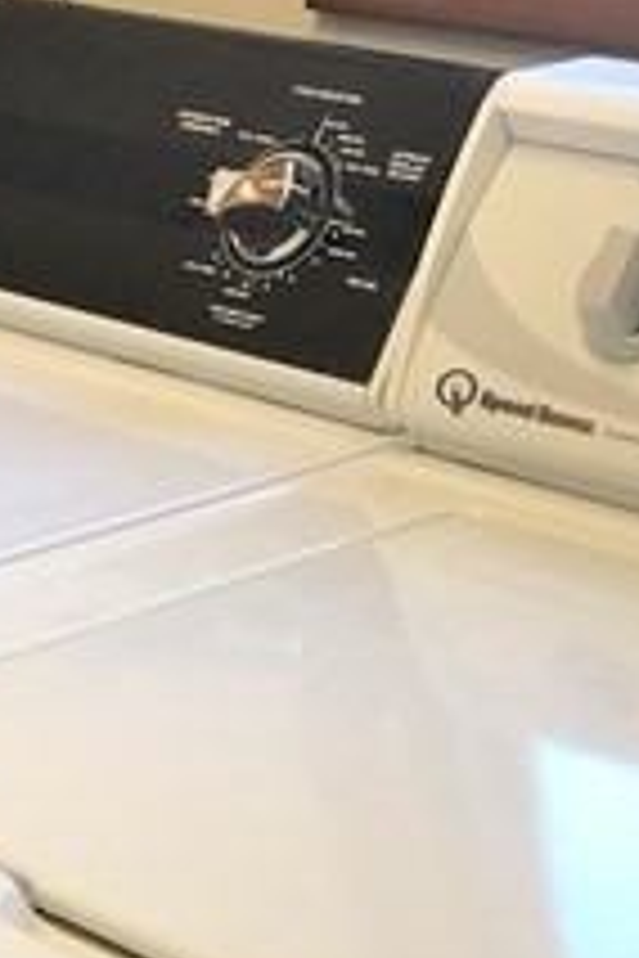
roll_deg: +2.5
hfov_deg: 12.9
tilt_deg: -26.6
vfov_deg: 18.9
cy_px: 980
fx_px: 2795
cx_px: 14
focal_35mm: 105
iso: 32
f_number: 1.8
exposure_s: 1/30
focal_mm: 3.99
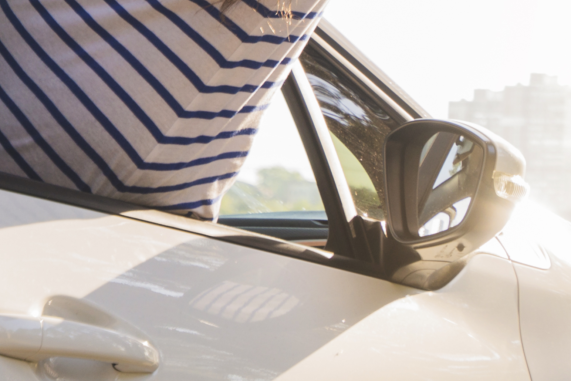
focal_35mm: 143
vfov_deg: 9.2
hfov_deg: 13.8
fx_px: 2268
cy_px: -280
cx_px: 726
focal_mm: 30
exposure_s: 1/250
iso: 250
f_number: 4
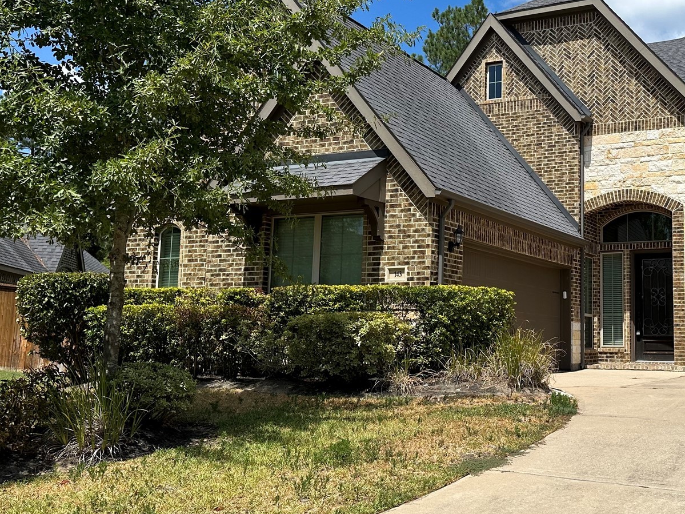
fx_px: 811
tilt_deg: +6.3
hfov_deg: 43.7
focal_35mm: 41
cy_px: 242
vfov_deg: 35.1
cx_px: 544
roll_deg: -0.4
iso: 80
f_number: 1.78
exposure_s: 1/7042
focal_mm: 6.86
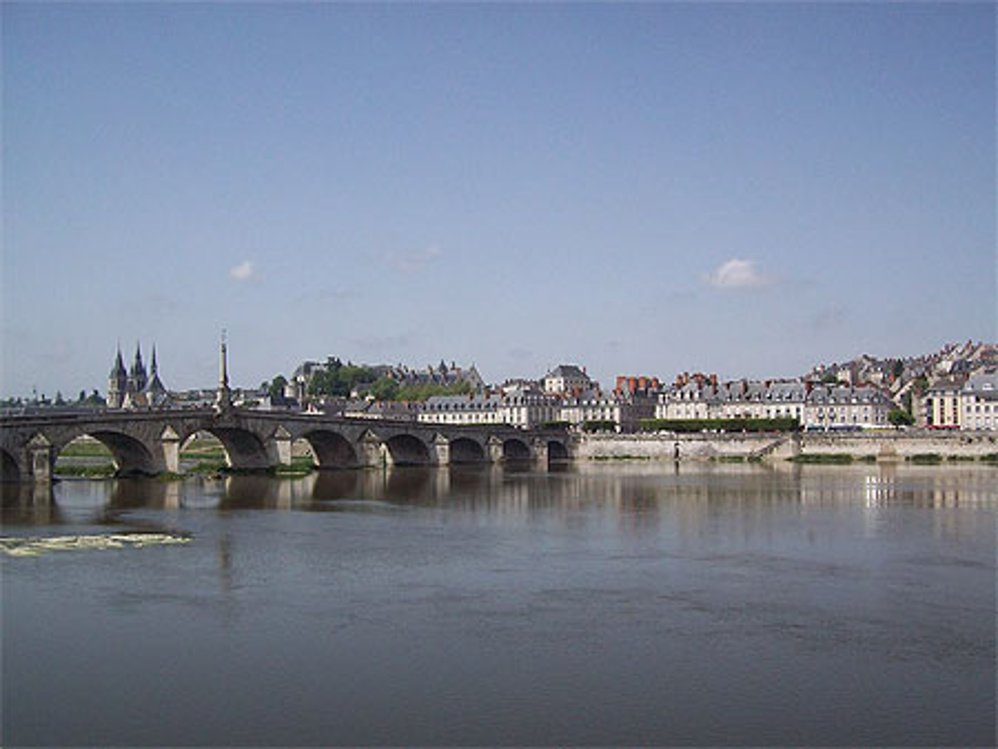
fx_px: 1038
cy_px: 374
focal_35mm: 36
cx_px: 499
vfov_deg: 39.7
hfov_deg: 51.3
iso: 80
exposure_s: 1/916
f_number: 4.8
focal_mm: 6
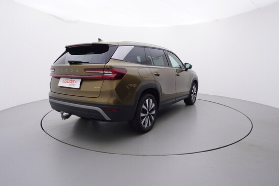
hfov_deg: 77.3
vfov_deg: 56.2
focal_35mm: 22
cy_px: 93
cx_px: 140
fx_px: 175
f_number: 5
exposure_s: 1/80
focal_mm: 15
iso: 200
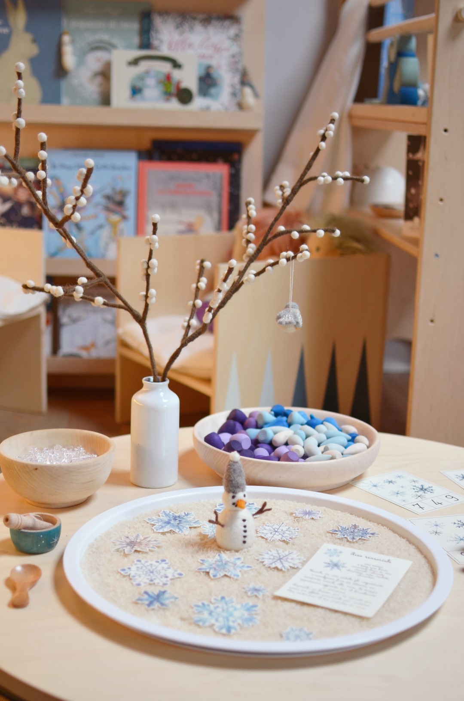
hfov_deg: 25.6
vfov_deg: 37.9
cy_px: 350
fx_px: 1020
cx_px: 232
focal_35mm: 52
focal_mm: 35
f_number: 1.8
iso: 320
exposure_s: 1/100
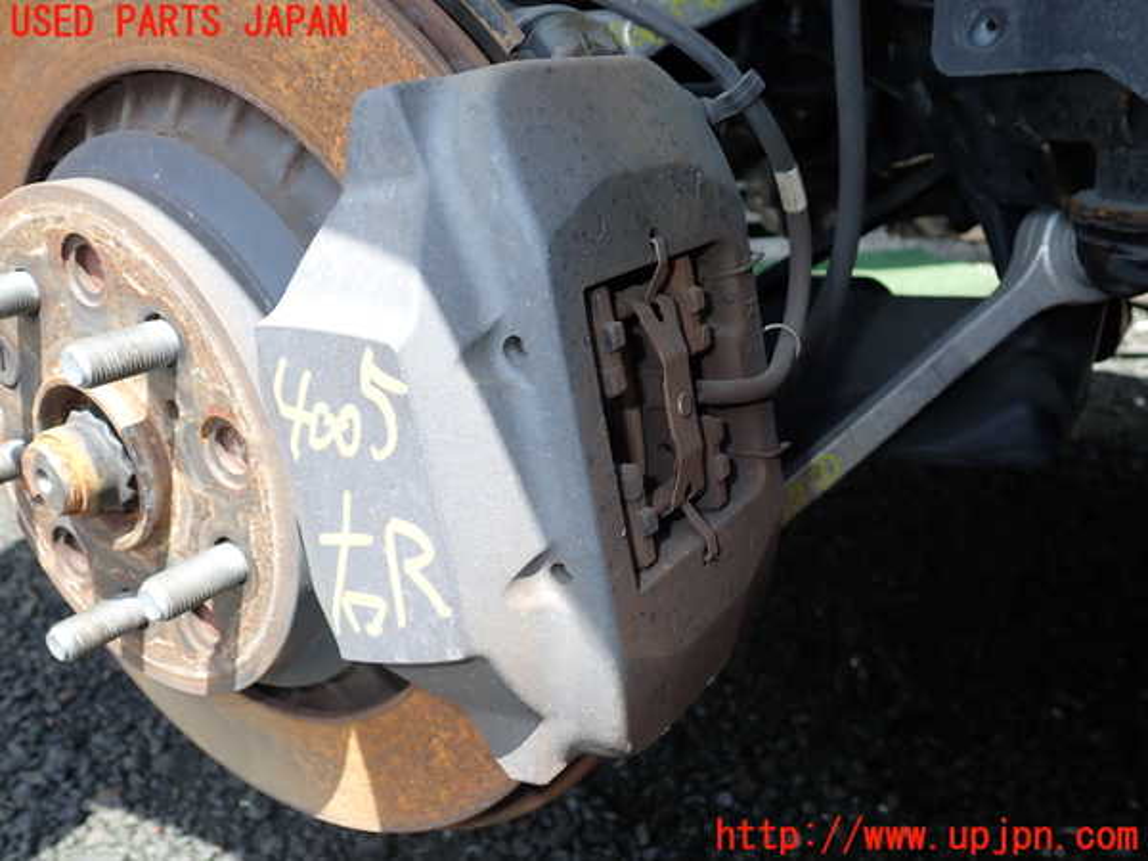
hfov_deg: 60.0
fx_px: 995
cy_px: 430
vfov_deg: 46.8
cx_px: 574
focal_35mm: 30
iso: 100
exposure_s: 1/50
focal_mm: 5.4
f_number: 6.3
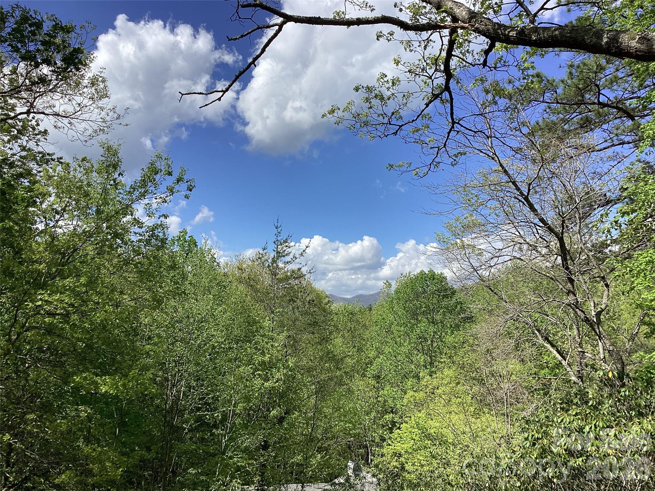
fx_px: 587
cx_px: 328
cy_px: 246
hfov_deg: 58.4
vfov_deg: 45.4
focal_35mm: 31
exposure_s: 1/1698
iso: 25
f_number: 2.4
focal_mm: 3.3
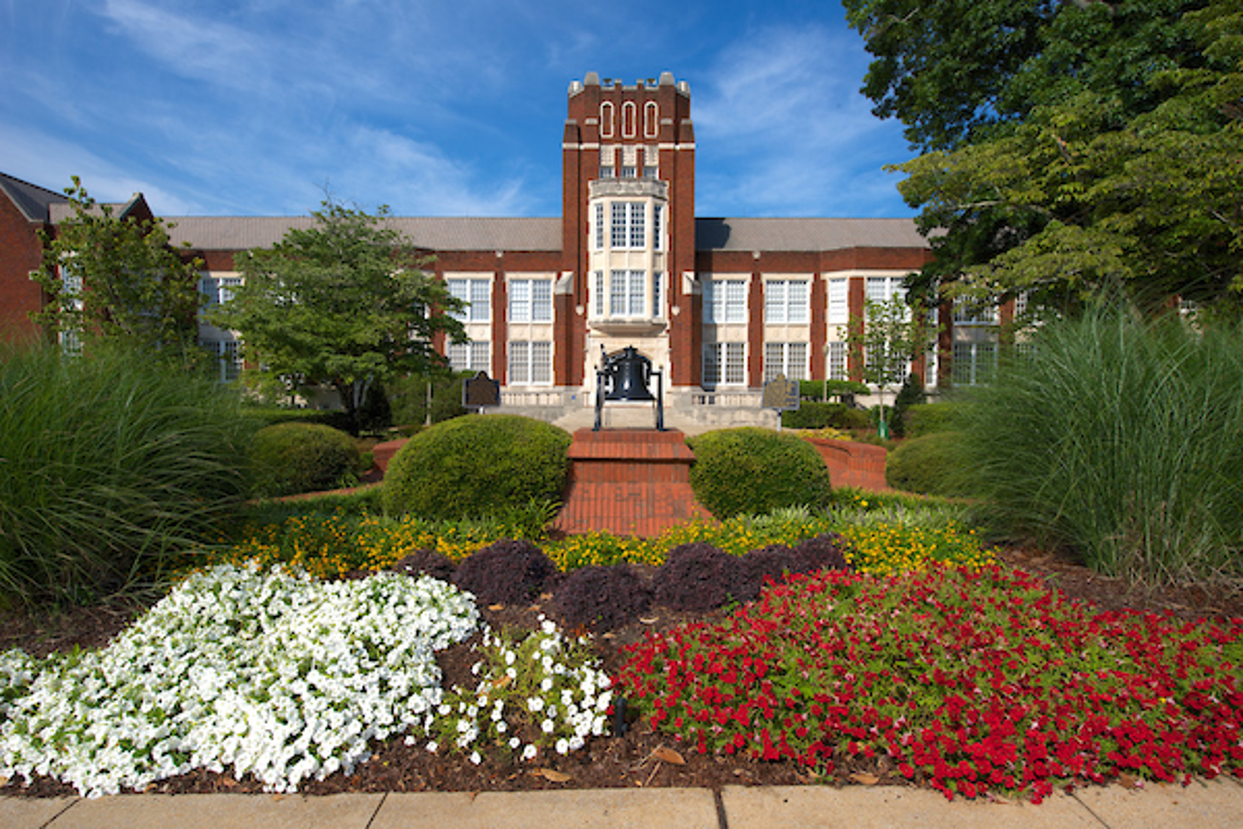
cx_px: 622
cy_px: 414
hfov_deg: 90.0
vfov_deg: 67.4
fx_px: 621
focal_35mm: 18
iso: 63
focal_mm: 18
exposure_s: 1/100
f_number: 16
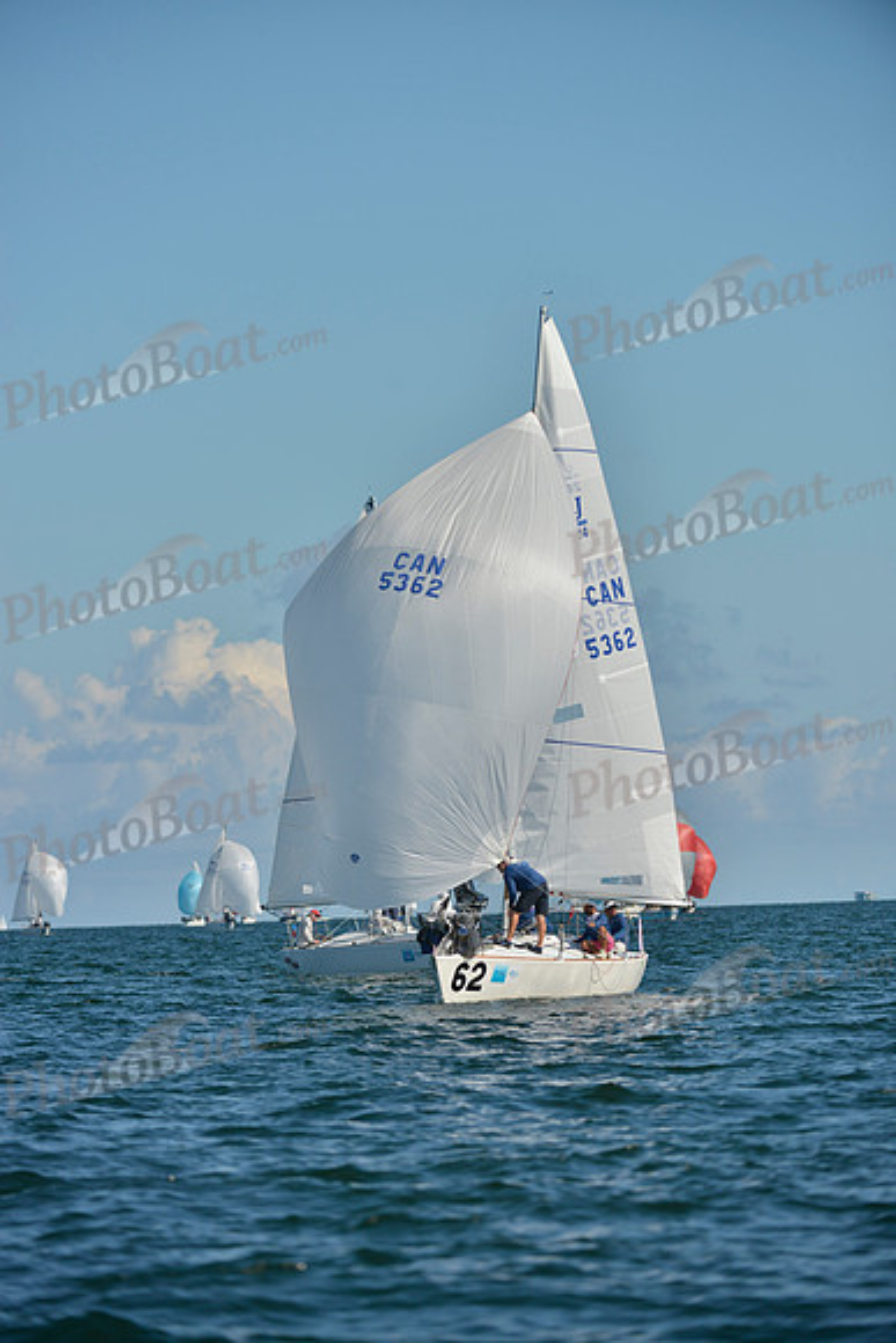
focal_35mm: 210
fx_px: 7835
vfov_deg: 9.8
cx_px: 448
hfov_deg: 6.5
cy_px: 672
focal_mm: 210
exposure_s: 1/2500
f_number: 4.5
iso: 200
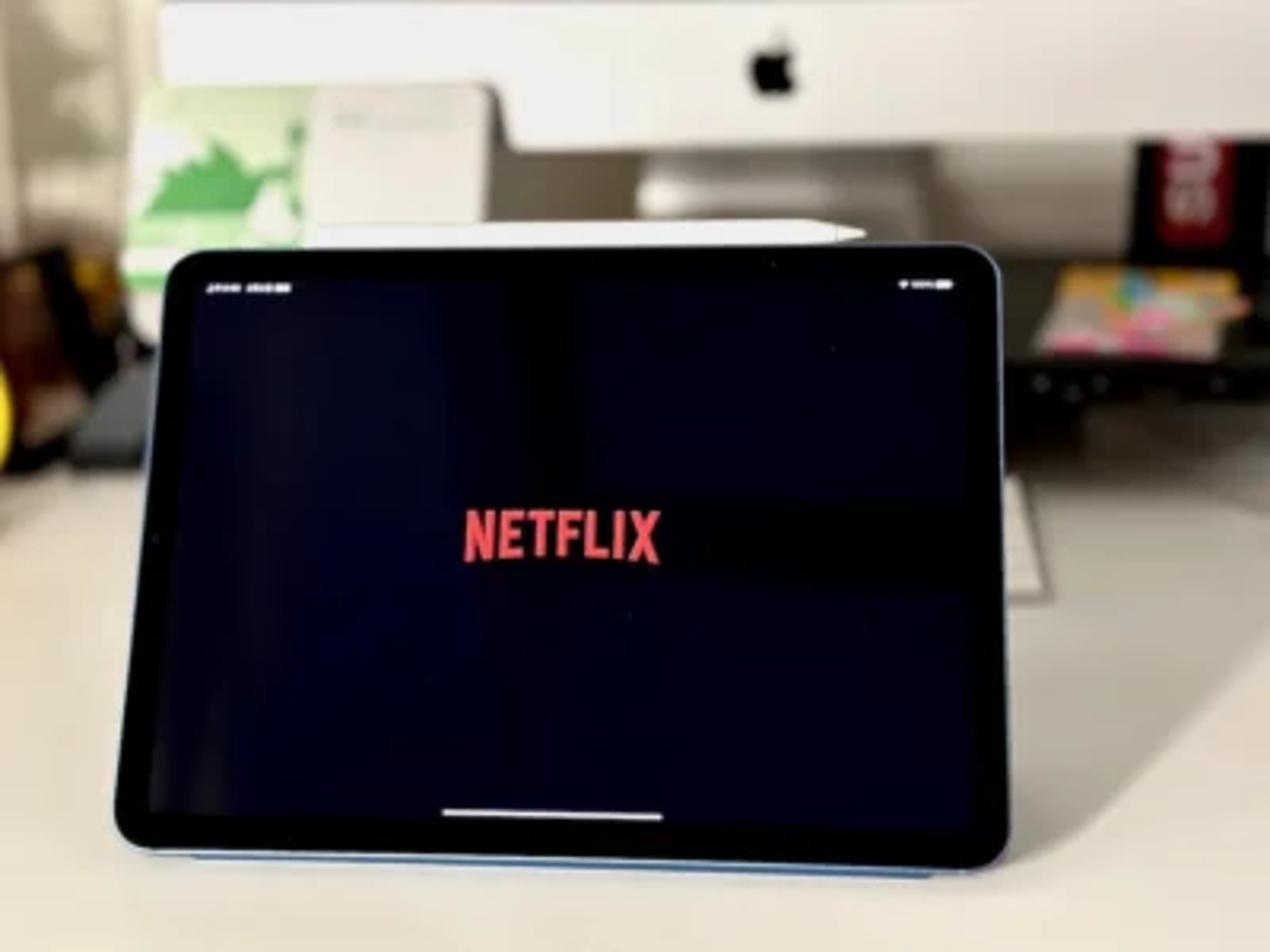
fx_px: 1761
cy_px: 476
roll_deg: +2.5
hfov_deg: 39.7
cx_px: 635
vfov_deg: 30.3
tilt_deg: -16.4
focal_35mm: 48
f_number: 1.78
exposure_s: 1/40
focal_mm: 6.86
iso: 640
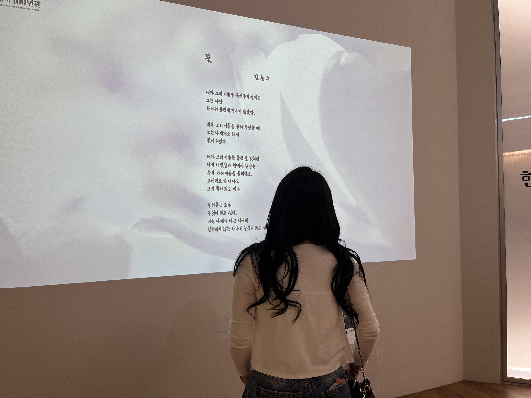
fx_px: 399
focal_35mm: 26
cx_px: 266
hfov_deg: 67.3
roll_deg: +0.4
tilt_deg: +2.1
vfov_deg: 53.1
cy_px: 199
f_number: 1.6
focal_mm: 5.1
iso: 64
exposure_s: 1/120
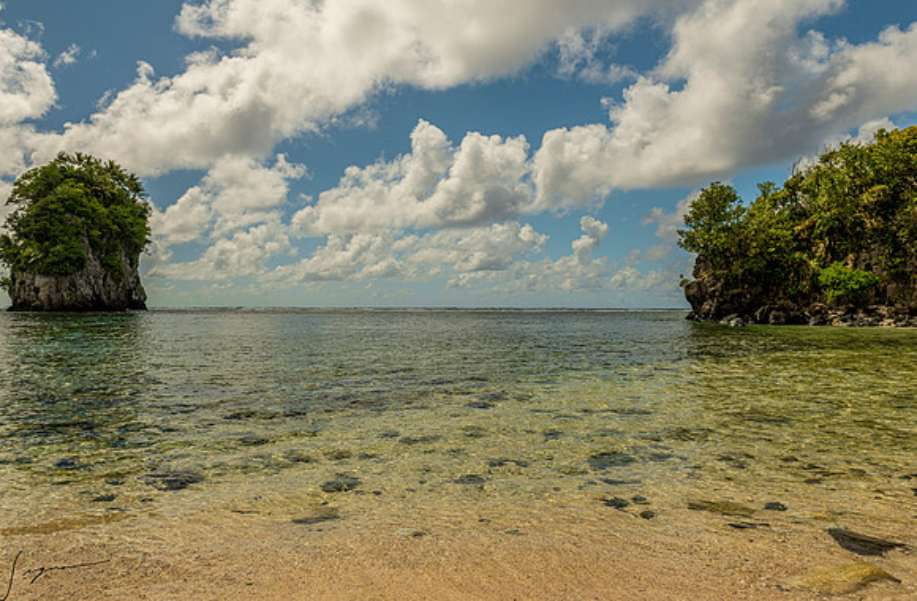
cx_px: 458
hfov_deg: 70.4
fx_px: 650
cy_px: 303
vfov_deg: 49.6
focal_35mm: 26
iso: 64
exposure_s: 1/250
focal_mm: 24
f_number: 8
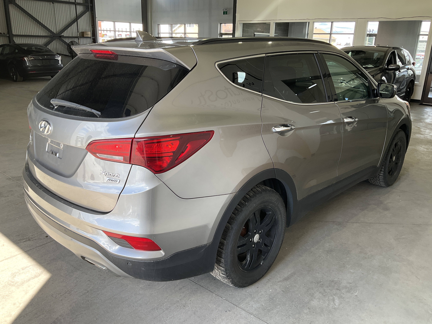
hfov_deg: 61.7
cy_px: 162
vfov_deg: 48.2
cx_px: 216
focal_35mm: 29
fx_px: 362
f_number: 1.8
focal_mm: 3
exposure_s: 1/123
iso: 25
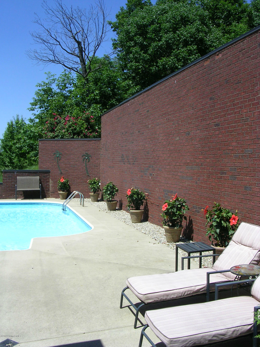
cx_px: 130
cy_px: 174
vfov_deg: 49.0
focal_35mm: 38
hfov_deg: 37.7
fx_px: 381
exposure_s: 1/316
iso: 50
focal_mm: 5.8
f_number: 5.6
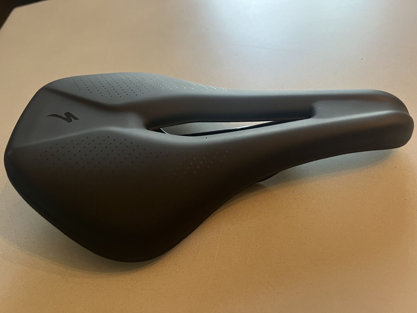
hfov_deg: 67.3
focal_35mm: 26
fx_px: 313
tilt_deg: -48.9
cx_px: 208
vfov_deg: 53.1
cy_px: 156
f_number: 1.5
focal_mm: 5.7
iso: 400
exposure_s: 1/50
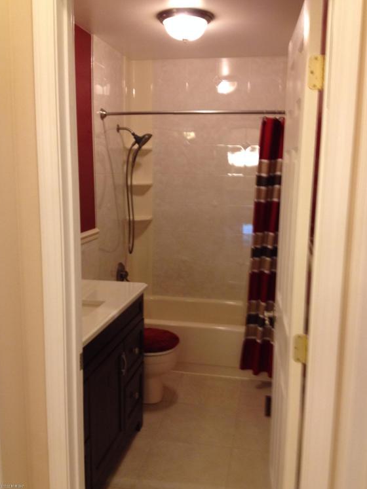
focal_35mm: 36
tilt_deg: -11.6
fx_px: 509
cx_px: 184
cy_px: 251
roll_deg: +0.5
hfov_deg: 39.6
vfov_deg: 51.4
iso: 100
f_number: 2.4
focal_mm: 4.28
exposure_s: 1/20
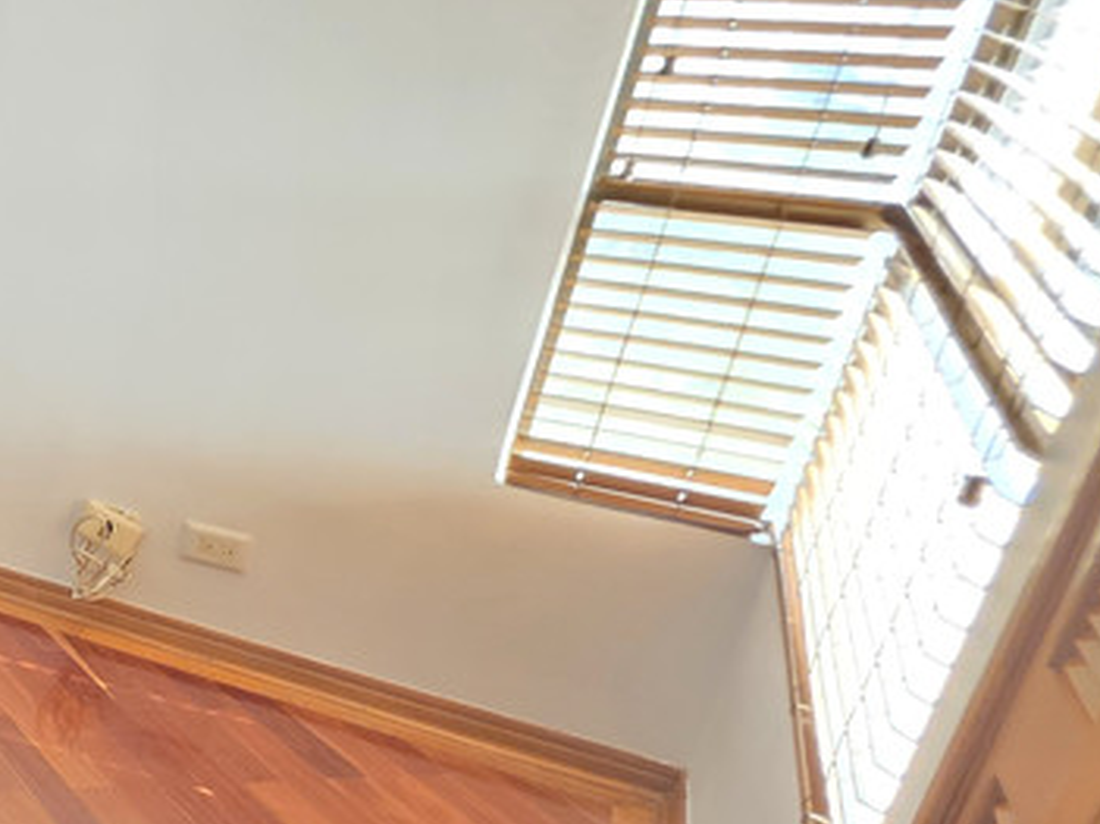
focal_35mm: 40
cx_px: -574
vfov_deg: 35.9
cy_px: 439
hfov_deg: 28.5
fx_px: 1271
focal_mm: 2.2
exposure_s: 1/60
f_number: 1.9
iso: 640
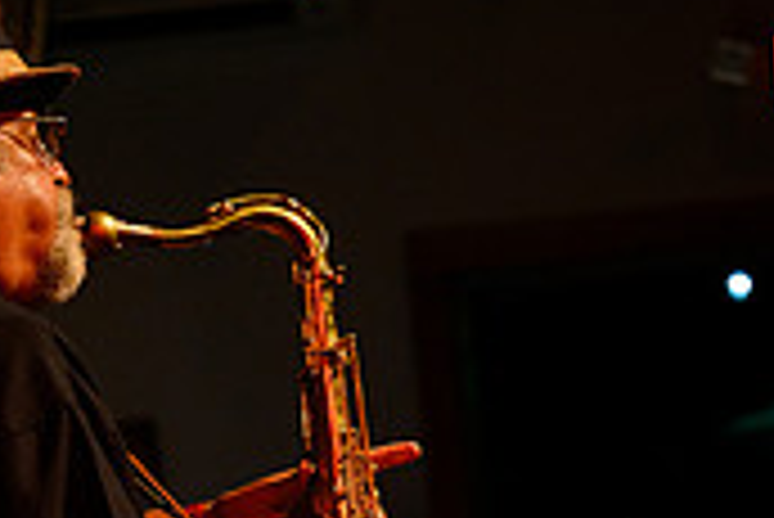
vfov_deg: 6.8
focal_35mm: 196
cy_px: 955
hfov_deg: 10.5
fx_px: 4217
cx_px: 349
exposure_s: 1/200
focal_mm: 75
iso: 6400
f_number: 3.2
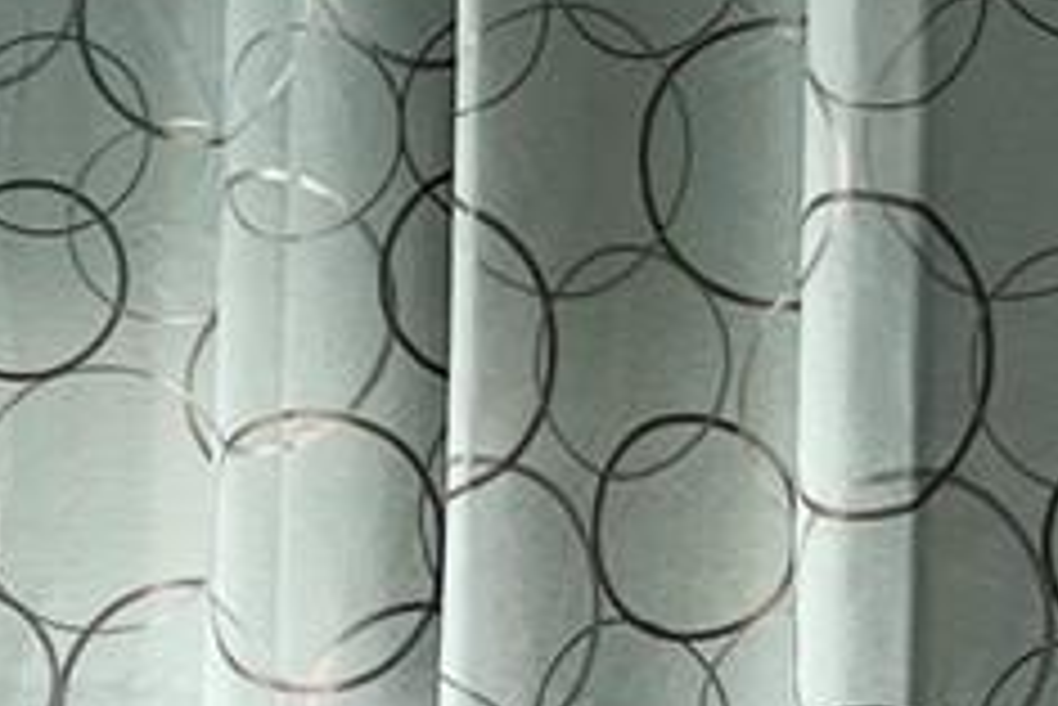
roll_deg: -0.3
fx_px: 5411
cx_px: -2071
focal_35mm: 184
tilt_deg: -0.1
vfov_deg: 7.5
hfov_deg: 9.1
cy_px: 189
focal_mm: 5.7
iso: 64
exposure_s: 1/121
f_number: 1.5
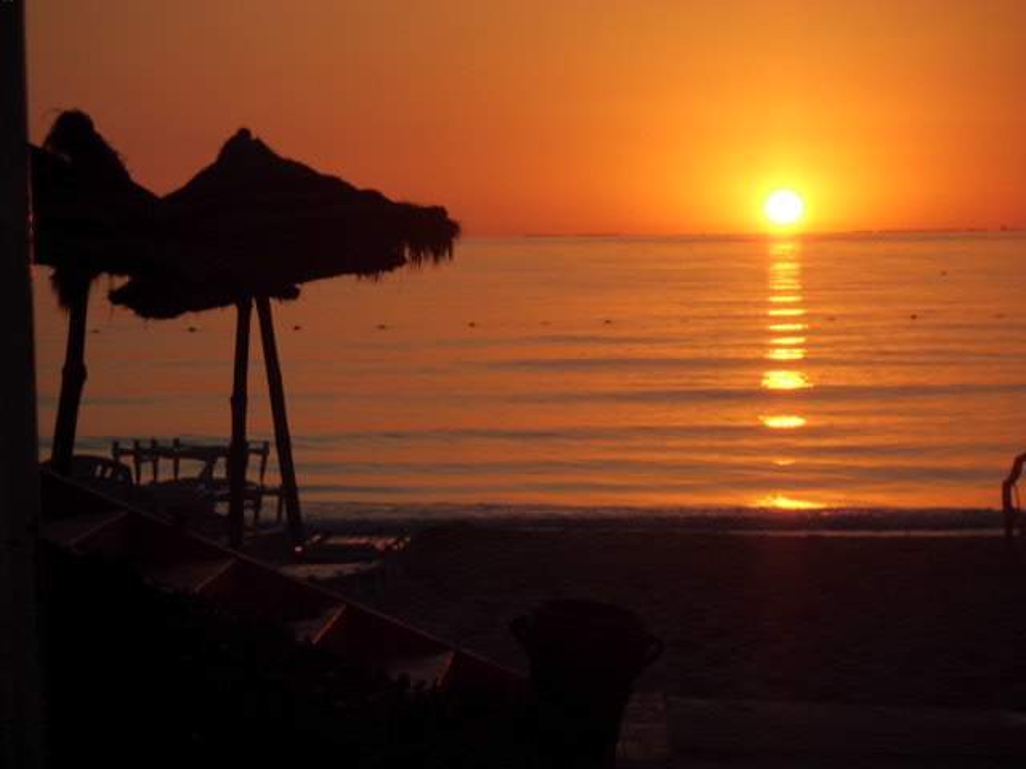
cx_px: 513
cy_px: 384
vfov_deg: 11.4
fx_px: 3853
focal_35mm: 130
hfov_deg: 15.2
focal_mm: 23
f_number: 6.5
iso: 64
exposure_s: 1/200
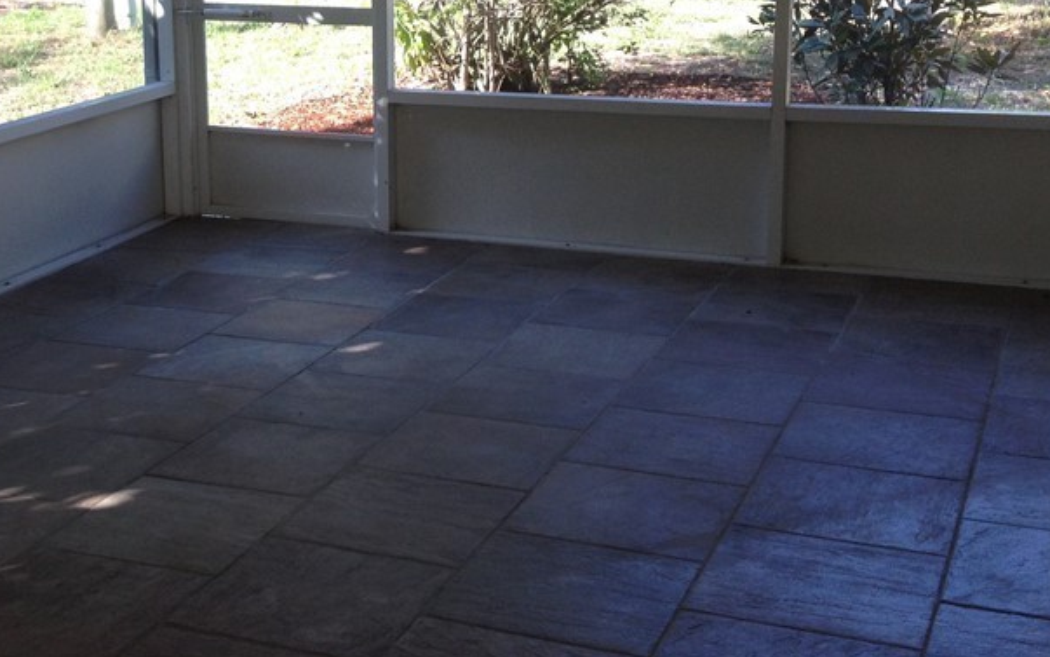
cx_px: 313
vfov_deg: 20.5
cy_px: 166
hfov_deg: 32.1
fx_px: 1803
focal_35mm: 63
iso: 64
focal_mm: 4.28
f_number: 2.4
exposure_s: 1/120
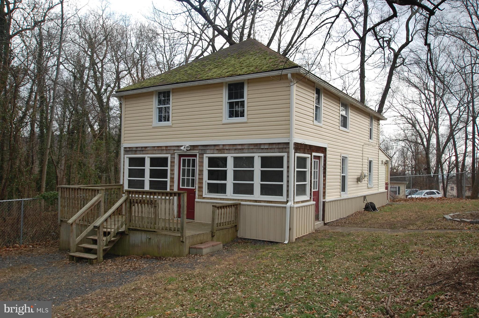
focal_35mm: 30
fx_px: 399
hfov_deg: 62.0
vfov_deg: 43.5
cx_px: 240
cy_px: 159
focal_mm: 20
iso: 200
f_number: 5.6
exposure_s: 1/125
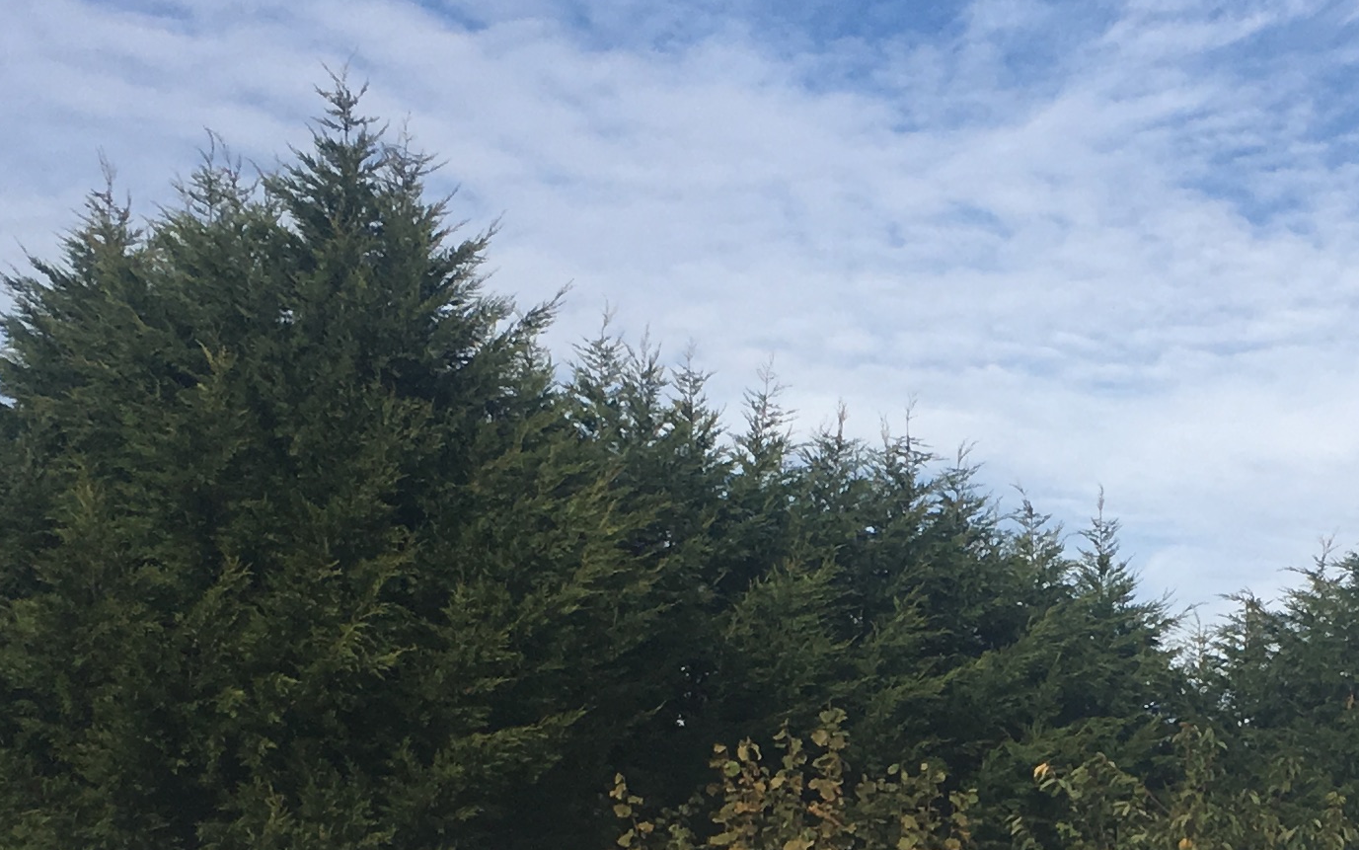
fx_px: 3334
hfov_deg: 22.7
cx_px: 1097
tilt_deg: +4.5
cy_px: 946
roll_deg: -0.7
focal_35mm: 90
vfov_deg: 14.2
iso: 25
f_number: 2.2
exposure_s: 1/1876
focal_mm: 4.15
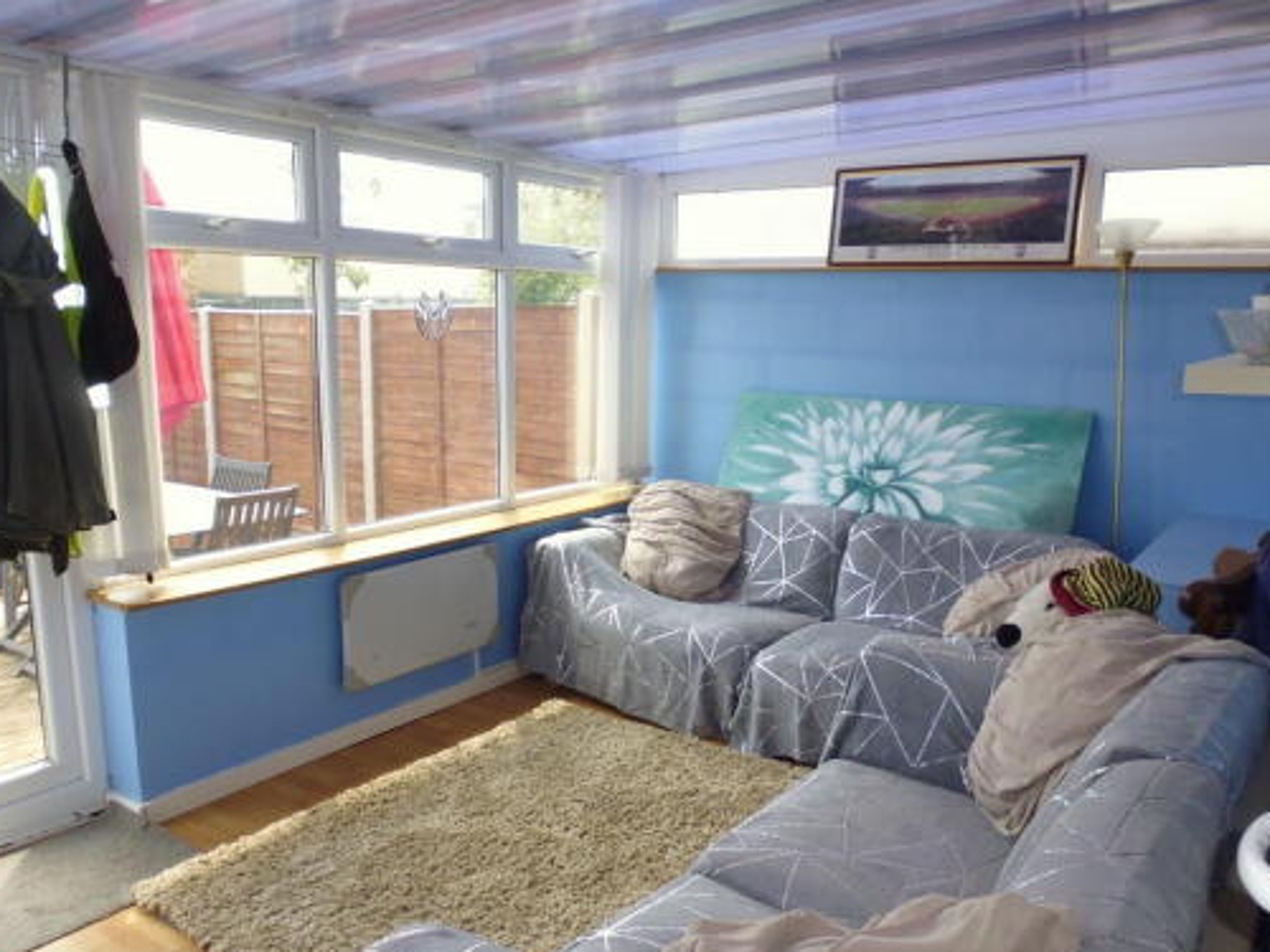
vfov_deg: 49.6
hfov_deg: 63.4
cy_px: 529
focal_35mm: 28
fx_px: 1027
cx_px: 626
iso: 100
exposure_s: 1/160
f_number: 2.8
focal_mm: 4.3
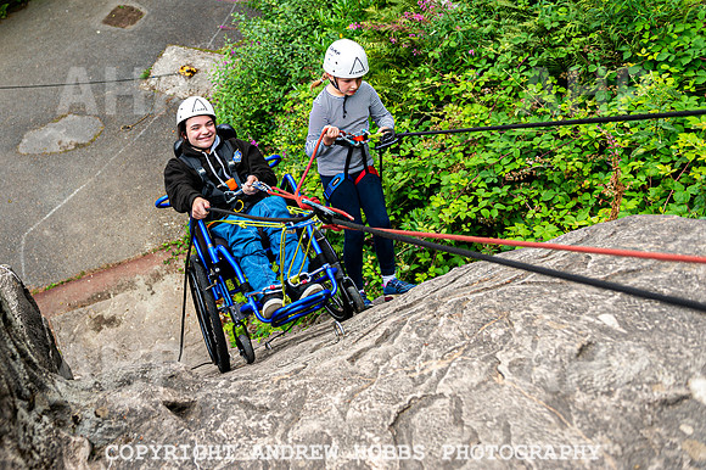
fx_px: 725
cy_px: 160
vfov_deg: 35.6
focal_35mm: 37
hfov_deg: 51.0
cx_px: 240
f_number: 4
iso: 100
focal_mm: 28
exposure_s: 1/200
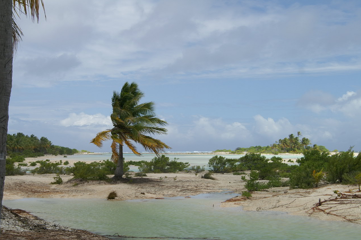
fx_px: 531
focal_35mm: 53
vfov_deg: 25.4
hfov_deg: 37.5
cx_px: 155
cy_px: 139
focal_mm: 30
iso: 100
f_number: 10
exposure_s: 1/400
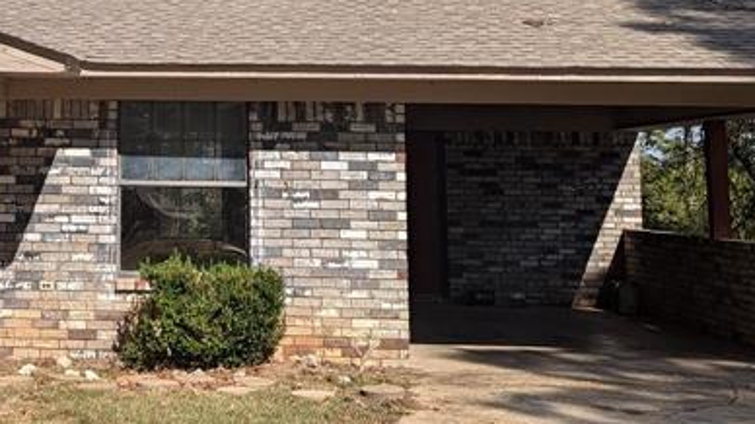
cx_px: 74
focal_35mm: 69
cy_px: -8
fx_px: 1381
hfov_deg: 29.3
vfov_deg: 17.0
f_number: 1.85
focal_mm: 6.81
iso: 39
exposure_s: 1/1919
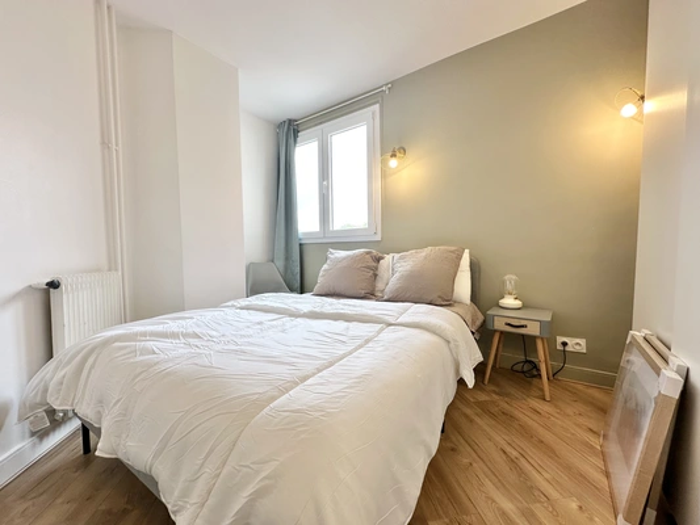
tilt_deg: -1.9
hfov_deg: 102.1
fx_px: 283
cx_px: 350
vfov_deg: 85.7
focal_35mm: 14
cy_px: 262
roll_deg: +1.2
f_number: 2.2
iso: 64
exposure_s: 1/100
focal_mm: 2.22
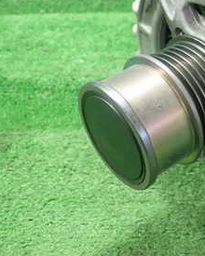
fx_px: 485
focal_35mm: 64
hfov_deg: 21.7
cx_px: 262
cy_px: 86
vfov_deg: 29.4
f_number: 2.3
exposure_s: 1/125
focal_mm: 5.5
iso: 640
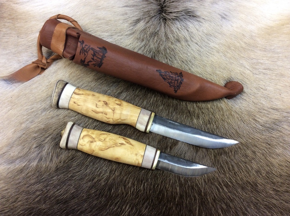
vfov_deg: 42.8
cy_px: 108
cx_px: 145
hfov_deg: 55.4
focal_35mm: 33
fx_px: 276
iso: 50
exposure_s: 1/25
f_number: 2.4
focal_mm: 3.3
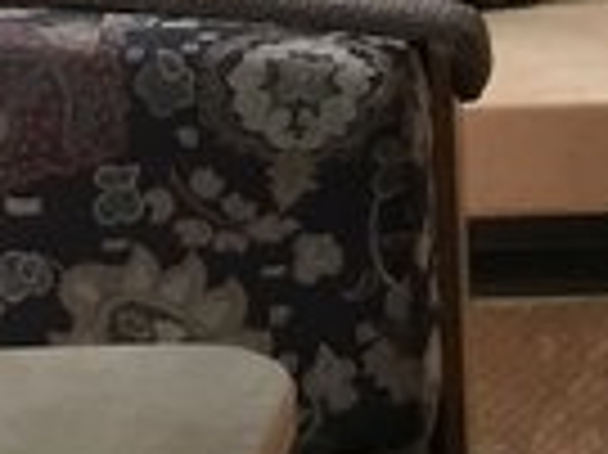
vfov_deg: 7.7
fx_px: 3229
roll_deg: -0.6
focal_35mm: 184
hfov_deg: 10.5
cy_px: -436
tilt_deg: -11.5
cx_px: 820
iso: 50
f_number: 2.4
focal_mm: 3.3
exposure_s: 1/30
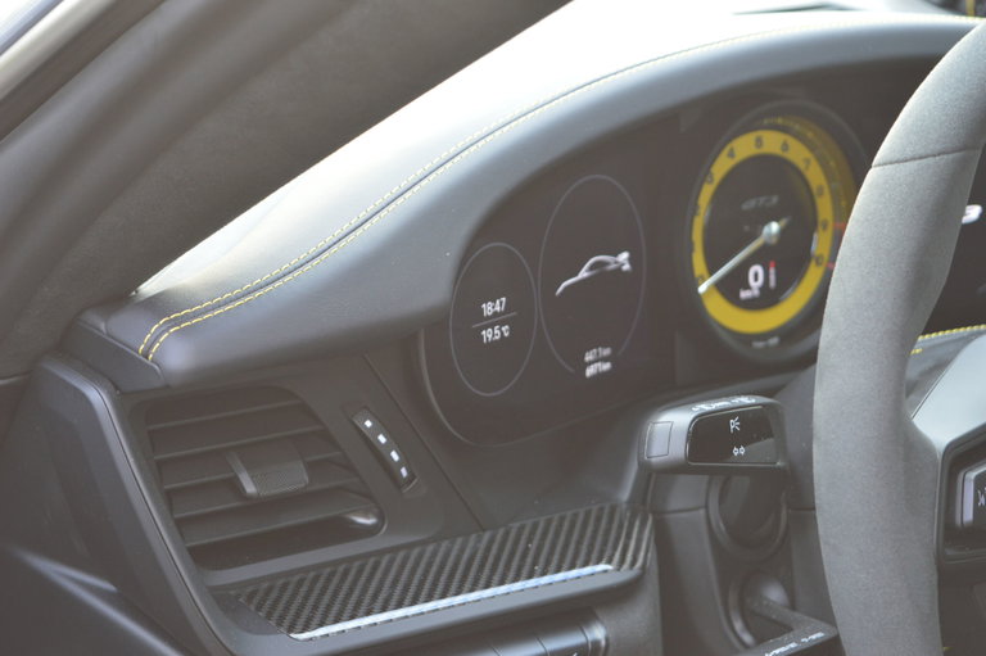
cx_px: 493
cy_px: 328
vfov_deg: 16.5
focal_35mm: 82
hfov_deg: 24.6
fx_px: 2258
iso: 400
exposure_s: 1/25
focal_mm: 55
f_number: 5.6
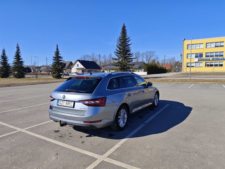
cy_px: 84
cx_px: 112
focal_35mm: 23
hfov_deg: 73.9
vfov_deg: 58.9
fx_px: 149
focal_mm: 6.55
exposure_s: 1/3020
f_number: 1.6
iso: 50
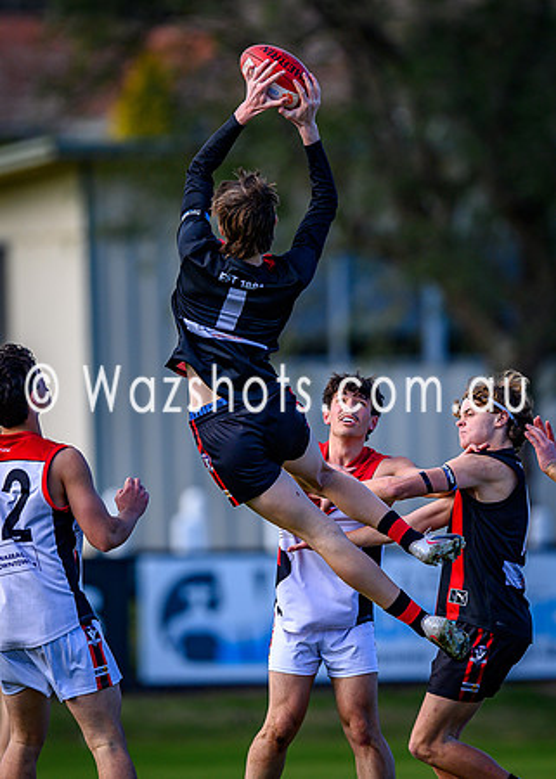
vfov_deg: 2.6
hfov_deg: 1.9
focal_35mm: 778
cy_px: 368
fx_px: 17213
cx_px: 322
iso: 220
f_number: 4
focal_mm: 500
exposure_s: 1/1600
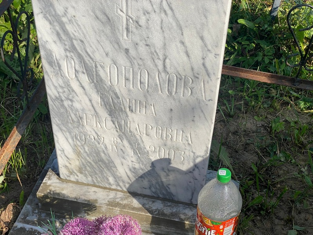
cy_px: 118
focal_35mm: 52
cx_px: 156
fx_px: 470
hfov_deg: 36.8
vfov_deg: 28.0
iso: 20
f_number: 2
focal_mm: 6
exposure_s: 1/1199
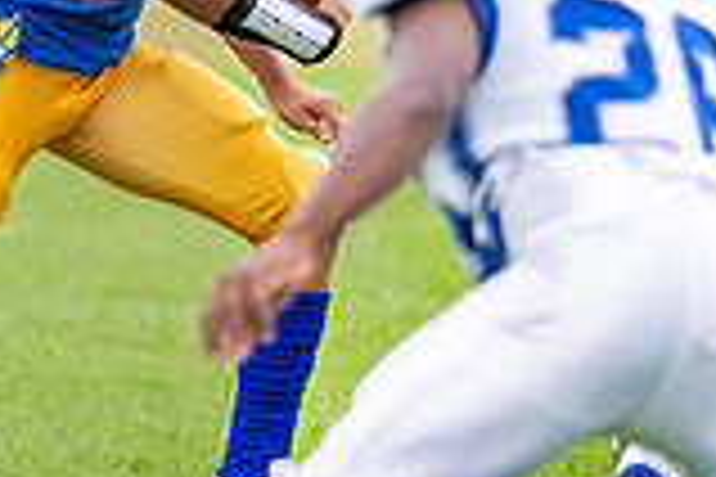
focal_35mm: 1433
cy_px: 17
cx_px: -138
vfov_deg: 1.0
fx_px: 28499
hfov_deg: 1.4
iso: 400
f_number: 2.8
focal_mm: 200
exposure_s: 1/1600
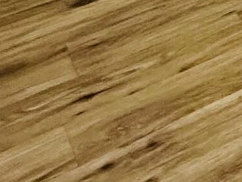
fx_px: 776
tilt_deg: -9.3
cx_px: 604
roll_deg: -0.8
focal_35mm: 111
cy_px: -352
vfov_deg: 10.1
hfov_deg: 12.9
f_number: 2.2
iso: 250
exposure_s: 1/99
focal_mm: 2.22
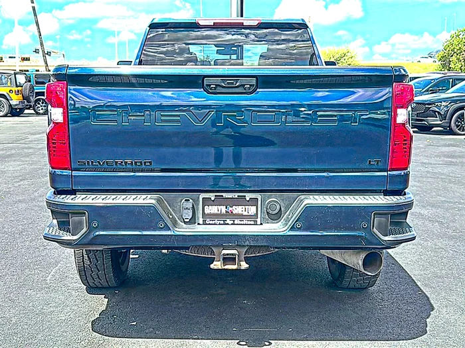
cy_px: 174
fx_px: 524
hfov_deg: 47.9
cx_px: 232
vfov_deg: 36.8
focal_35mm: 39
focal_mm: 6.86
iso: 80
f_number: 1.78
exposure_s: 1/1397
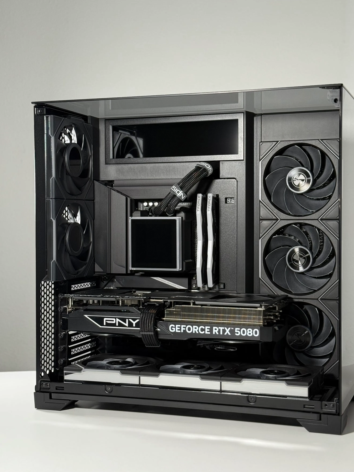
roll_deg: -1.8
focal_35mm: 55
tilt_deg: -0.2
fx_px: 750
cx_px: 198
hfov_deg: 26.5
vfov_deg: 34.9
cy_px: 237
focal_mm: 6.76
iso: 160
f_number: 1.78
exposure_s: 1/60
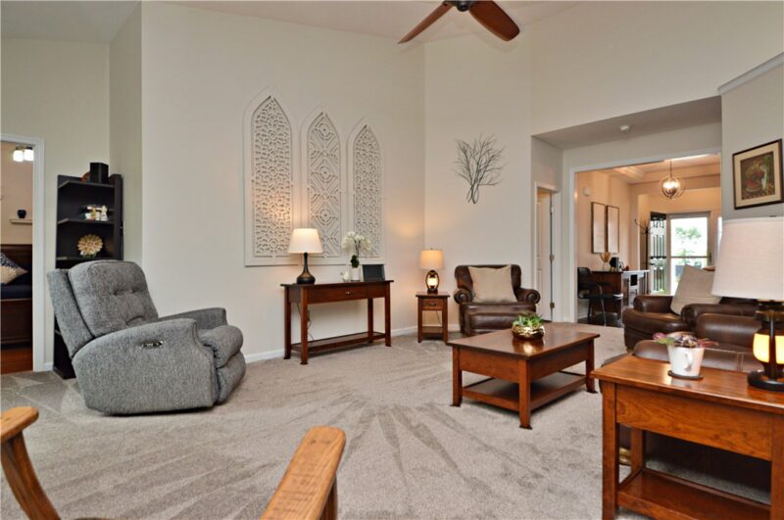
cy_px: 260
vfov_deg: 67.2
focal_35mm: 18
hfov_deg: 90.1
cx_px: 392
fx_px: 391
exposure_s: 1/60
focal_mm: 12
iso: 720
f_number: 4.5
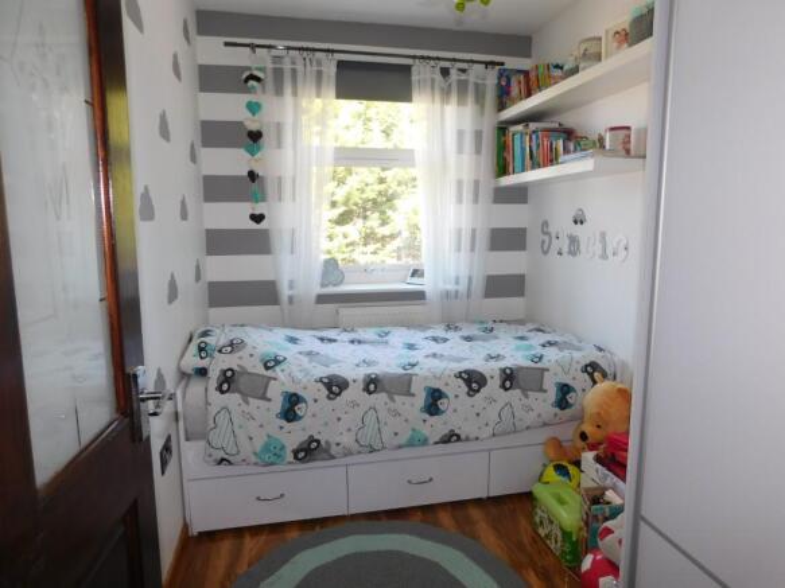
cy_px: 294
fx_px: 521
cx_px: 392
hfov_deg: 73.9
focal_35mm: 23
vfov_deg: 58.9
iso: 125
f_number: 3
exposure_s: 1/30
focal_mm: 4
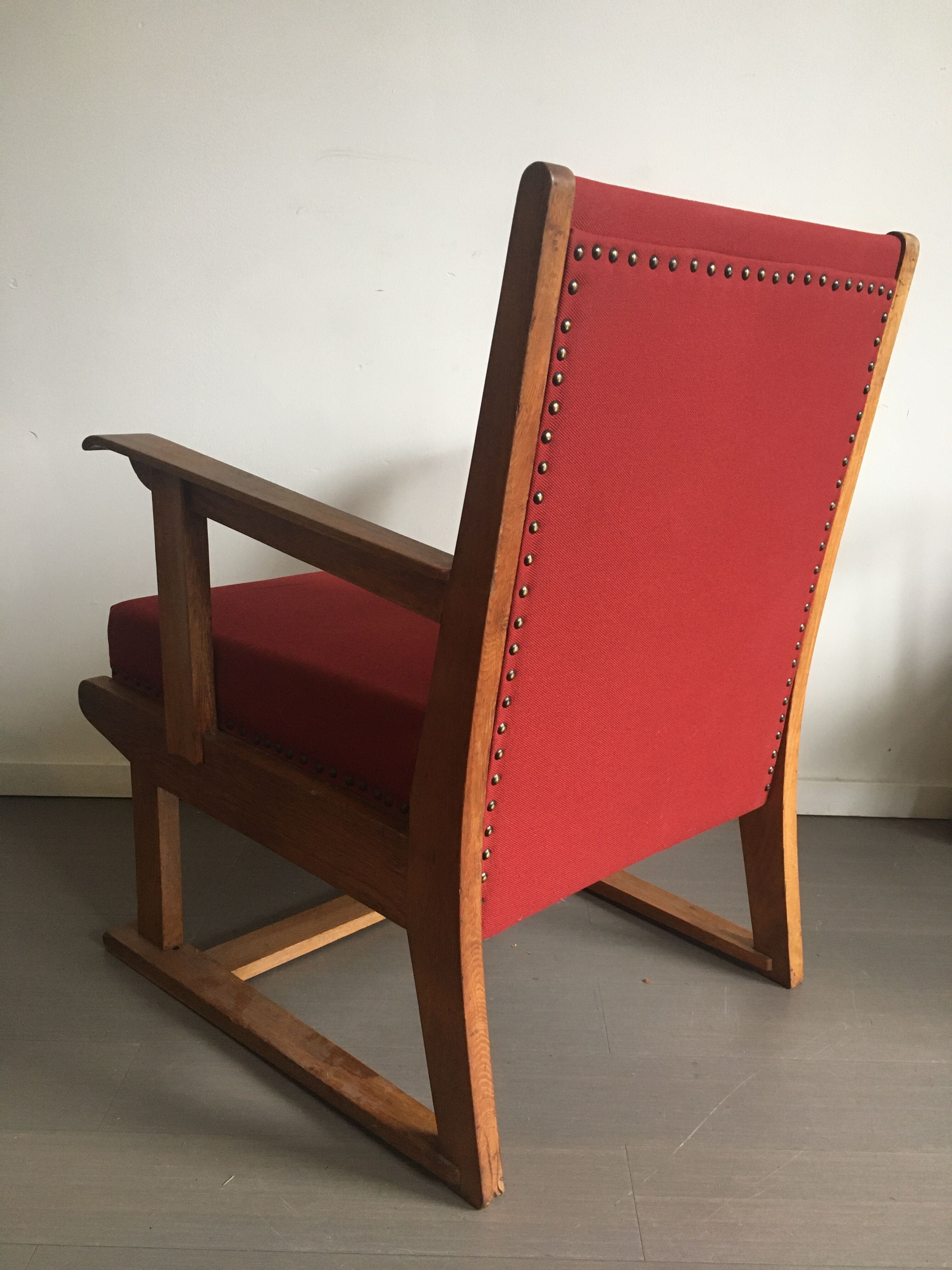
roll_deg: -1.0
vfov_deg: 61.7
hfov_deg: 48.2
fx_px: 1063
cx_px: 476
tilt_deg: -15.1
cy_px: 635
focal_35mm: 29
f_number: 2.2
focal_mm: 4.15
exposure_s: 1/33
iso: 160
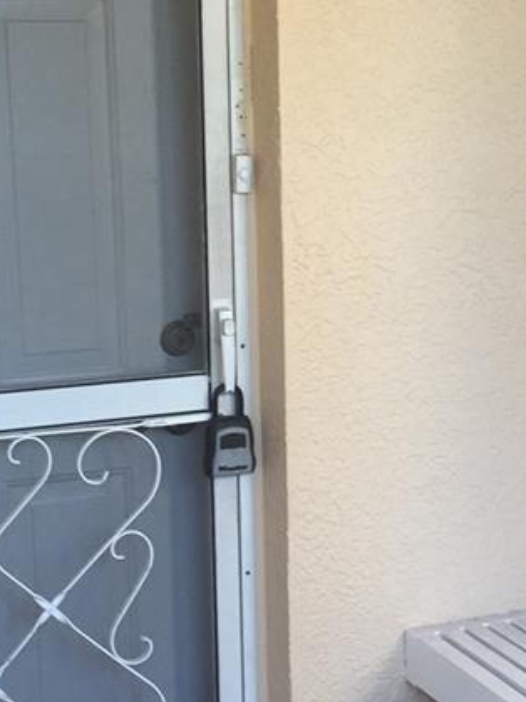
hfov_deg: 17.6
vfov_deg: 23.6
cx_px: 412
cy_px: 389
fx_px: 1682
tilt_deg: -11.5
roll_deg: -0.7
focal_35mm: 83
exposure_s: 1/120
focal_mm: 4.15
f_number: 2.2
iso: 32
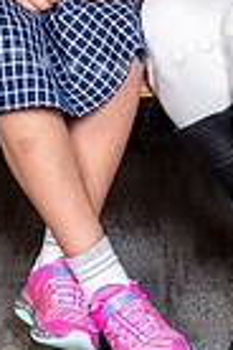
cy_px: -165
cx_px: 103
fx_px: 2689
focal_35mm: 277
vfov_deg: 7.3
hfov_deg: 5.0
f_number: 8
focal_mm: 85
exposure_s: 1/125
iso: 400
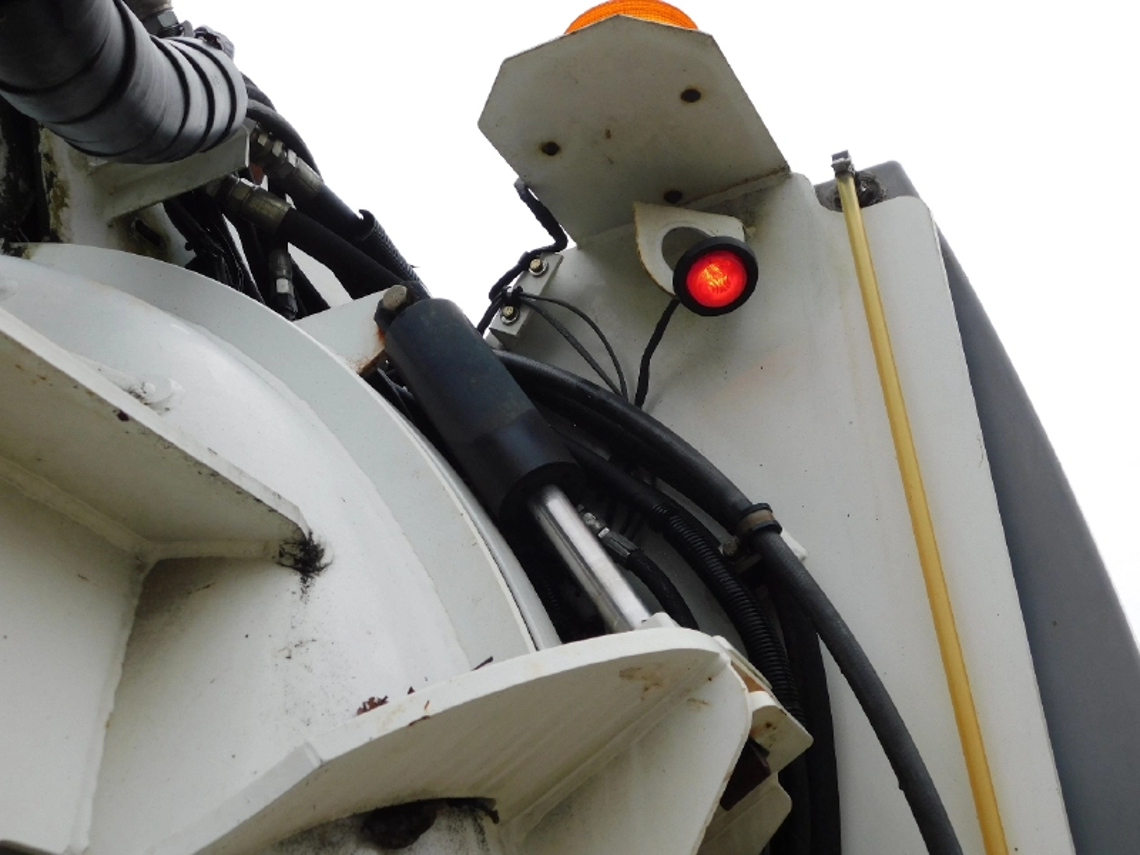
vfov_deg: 32.2
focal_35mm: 45
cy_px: 428
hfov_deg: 42.1
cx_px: 570
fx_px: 1482
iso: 125
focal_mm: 8
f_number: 3.7
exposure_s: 1/200
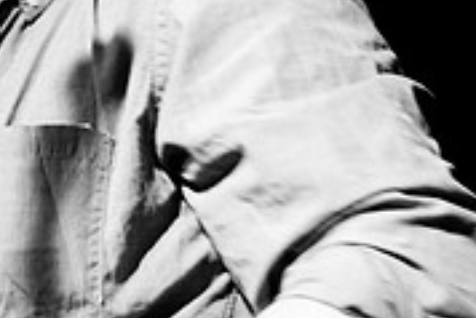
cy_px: 28
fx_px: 3229
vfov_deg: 5.6
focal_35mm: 244
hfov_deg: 8.3
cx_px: -115
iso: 1000
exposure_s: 1/80
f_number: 1.8
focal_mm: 50
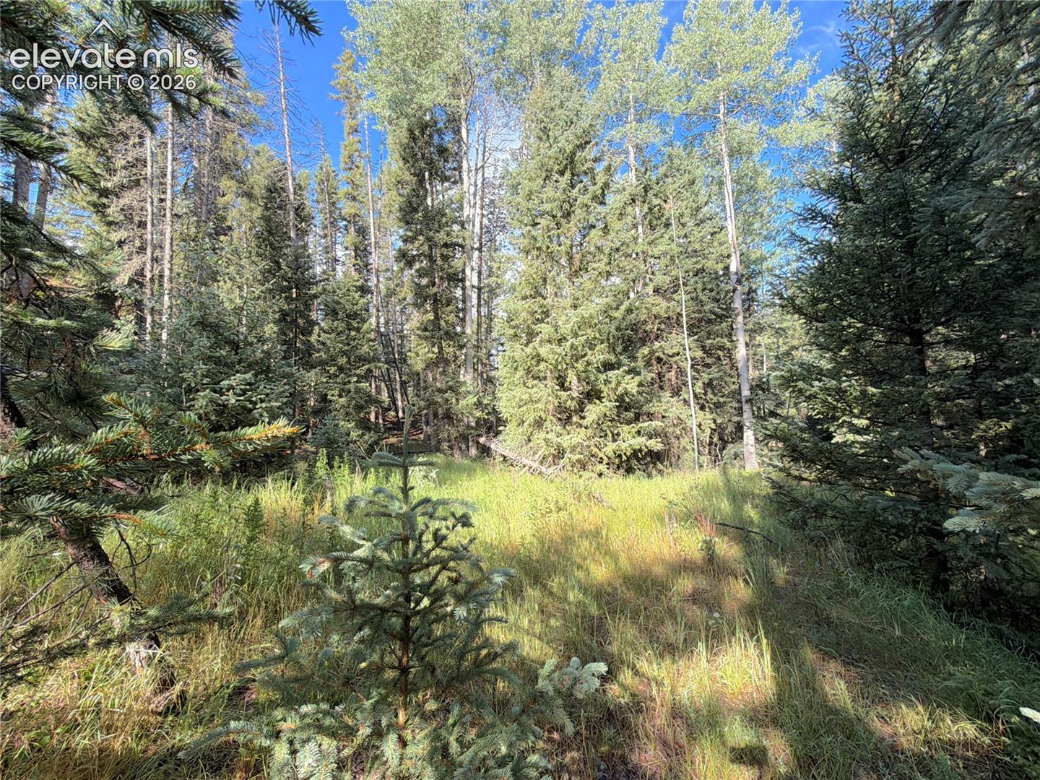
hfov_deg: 102.1
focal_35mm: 14
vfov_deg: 85.7
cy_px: 390
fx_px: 421
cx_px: 520
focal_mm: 2.22
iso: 40
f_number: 2.2
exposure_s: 1/220
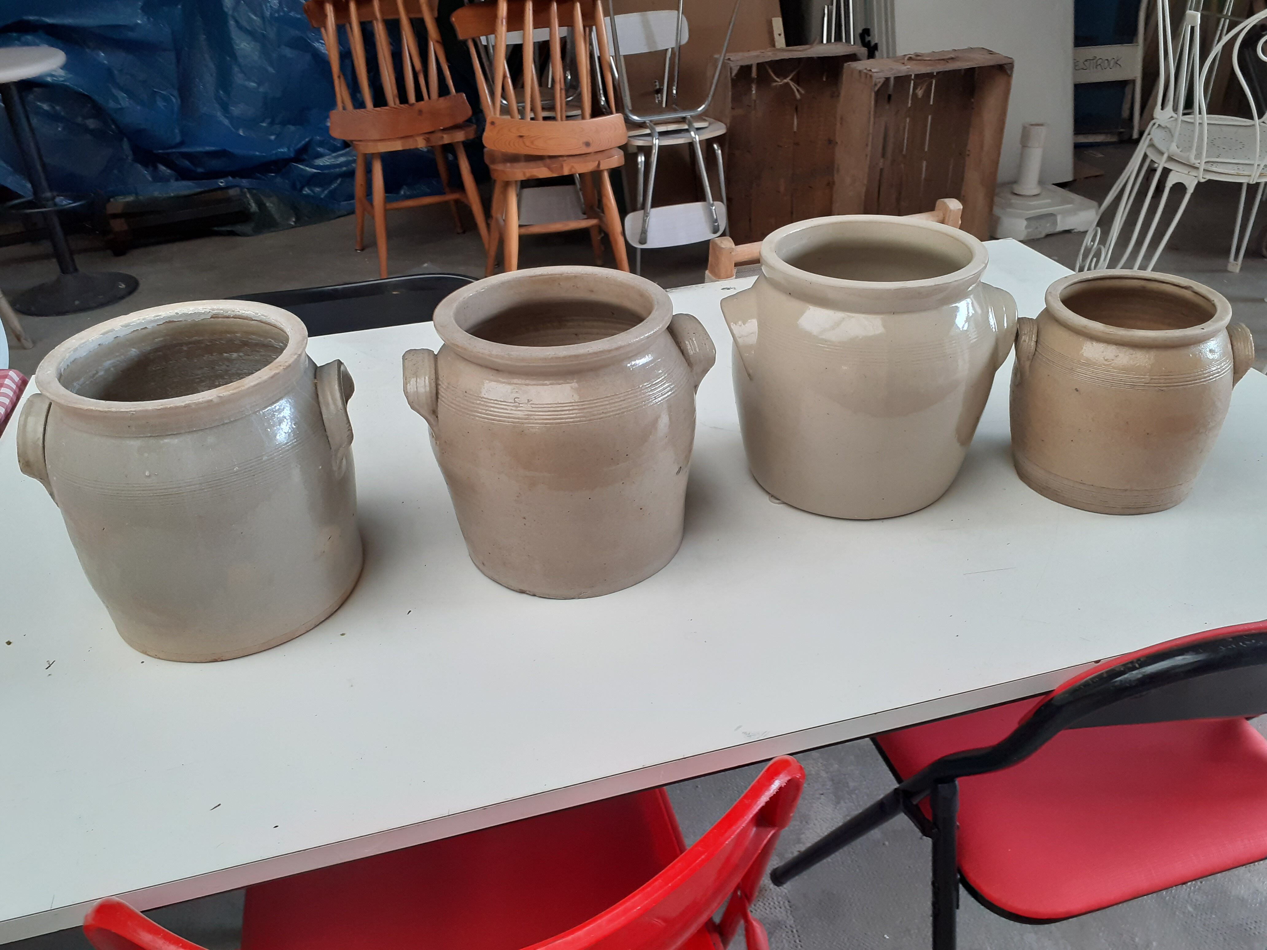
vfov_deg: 51.4
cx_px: 634
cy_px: 475
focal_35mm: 27
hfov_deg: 65.3
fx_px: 988
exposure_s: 1/100
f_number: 1.9
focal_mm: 3.6
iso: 80
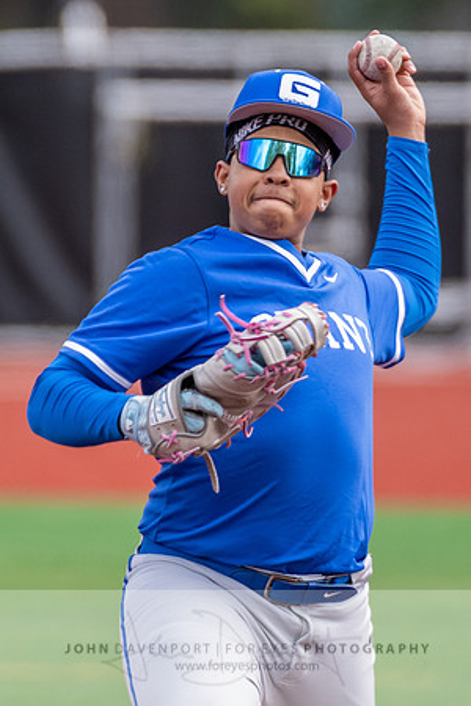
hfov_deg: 1.3
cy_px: 255
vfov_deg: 1.9
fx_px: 21384
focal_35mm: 1090
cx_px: 175
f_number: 5.6
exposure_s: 1/1000
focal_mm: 560
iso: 1250
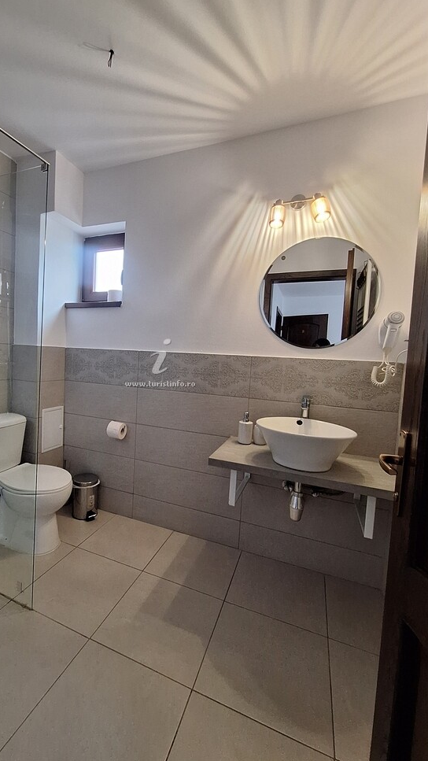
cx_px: 172
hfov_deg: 69.8
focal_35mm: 15
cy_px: 373
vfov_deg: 103.0
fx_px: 303
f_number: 2.2
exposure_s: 1/40
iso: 125
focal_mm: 1.74
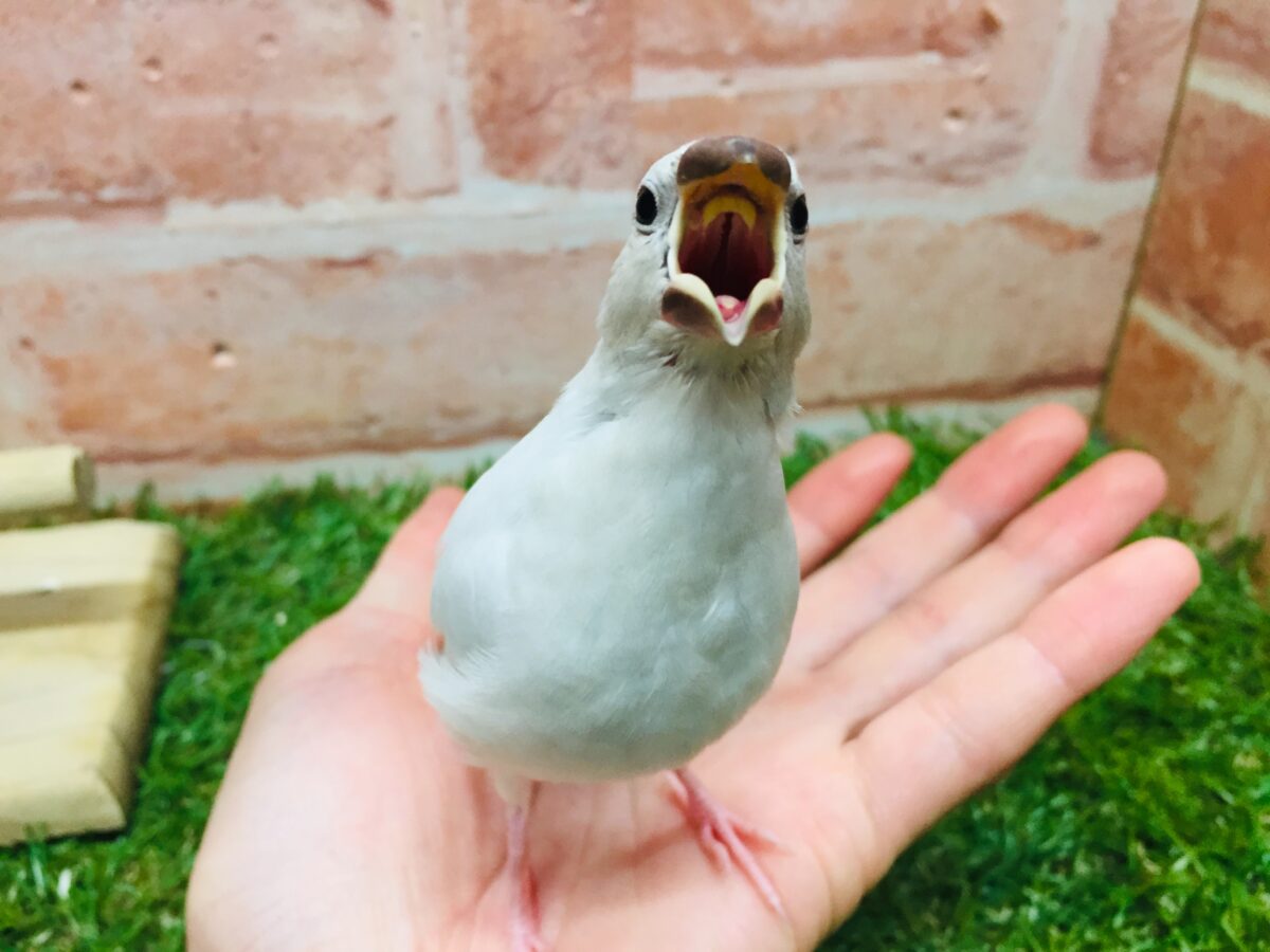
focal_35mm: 29
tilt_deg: -35.1
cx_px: 635
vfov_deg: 48.2
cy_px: 476
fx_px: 1064
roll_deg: +0.0
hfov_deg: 61.7
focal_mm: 4.15
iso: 50
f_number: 2.2
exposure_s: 1/30
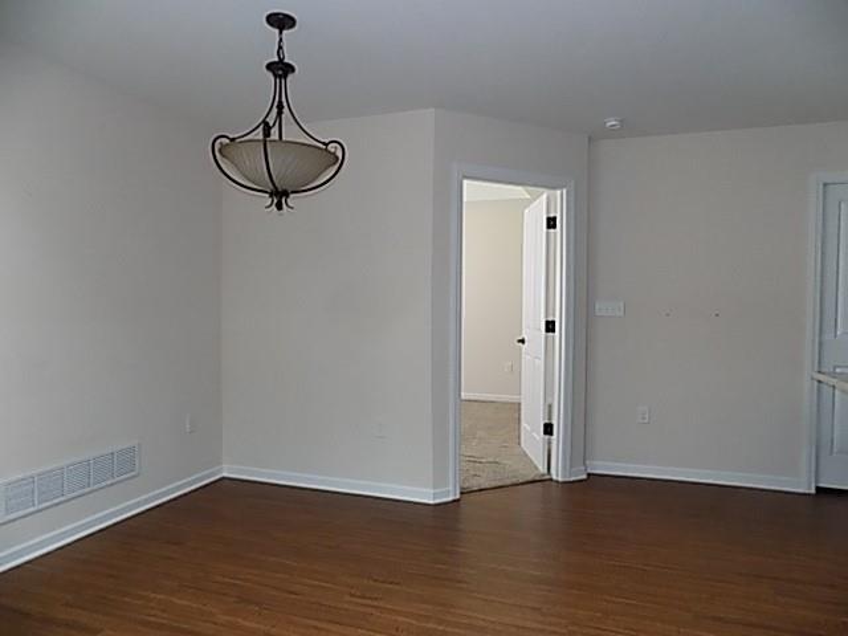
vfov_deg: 58.9
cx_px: 424
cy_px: 318
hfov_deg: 73.9
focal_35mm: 23
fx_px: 563
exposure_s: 1/30
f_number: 3.1
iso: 400
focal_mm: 4
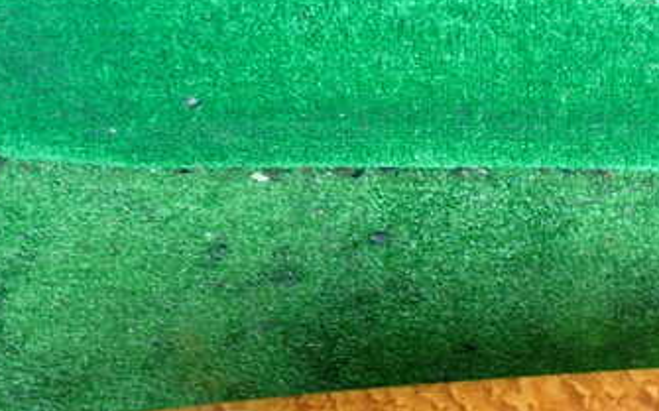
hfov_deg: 34.9
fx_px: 1023
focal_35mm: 57
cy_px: 368
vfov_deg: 22.2
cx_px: 502
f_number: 2.3
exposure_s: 1/50
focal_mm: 5.4
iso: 200
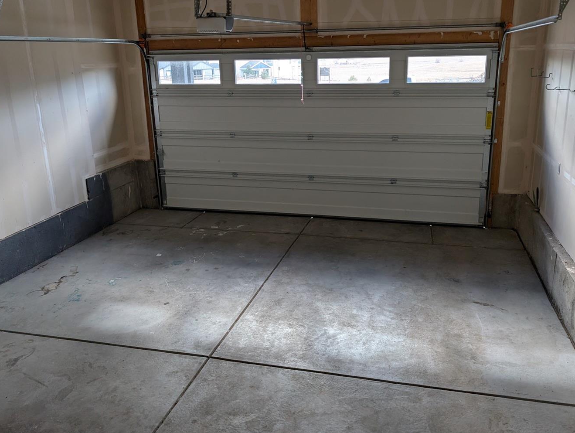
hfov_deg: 61.5
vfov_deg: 48.2
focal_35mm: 29
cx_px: 310
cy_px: 184
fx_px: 482
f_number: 1.68
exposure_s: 1/492
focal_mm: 6.9
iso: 197
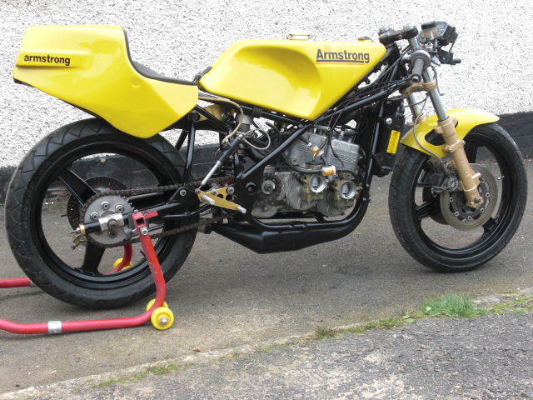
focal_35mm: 52
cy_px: 200
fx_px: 801
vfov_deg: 28.0
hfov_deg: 36.8
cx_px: 266
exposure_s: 1/100
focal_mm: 9.1
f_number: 3.4
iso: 100
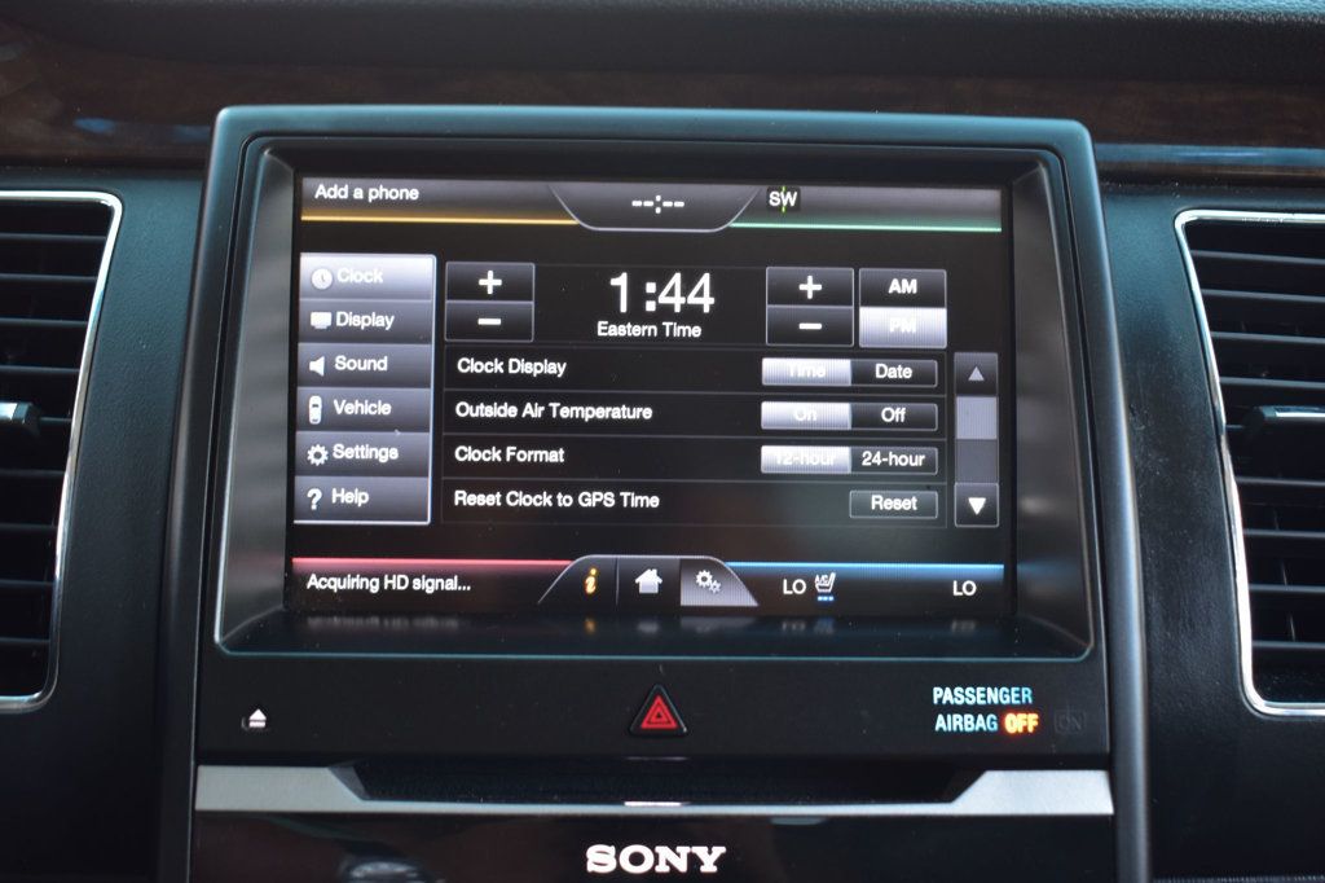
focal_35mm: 46
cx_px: 662
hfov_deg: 42.3
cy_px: 442
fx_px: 1711
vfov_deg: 28.9
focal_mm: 31
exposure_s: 1/15
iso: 400
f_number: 6.3
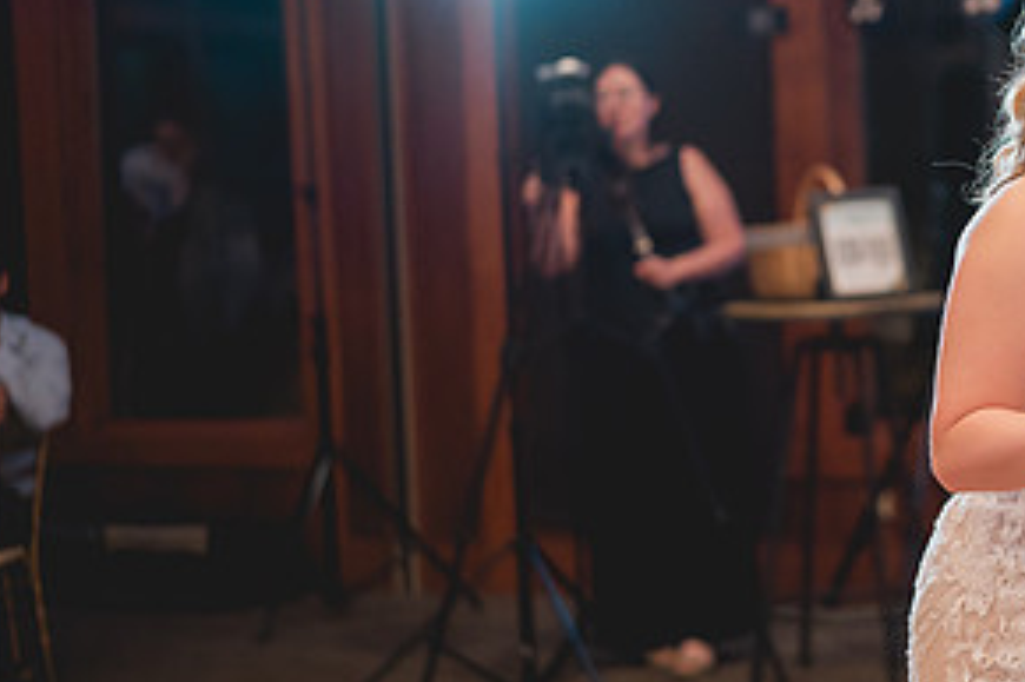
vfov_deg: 13.7
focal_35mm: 100
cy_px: 239
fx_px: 2845
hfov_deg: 19.9
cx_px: 1000
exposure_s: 1/400
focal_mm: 50
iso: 1250
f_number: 1.4
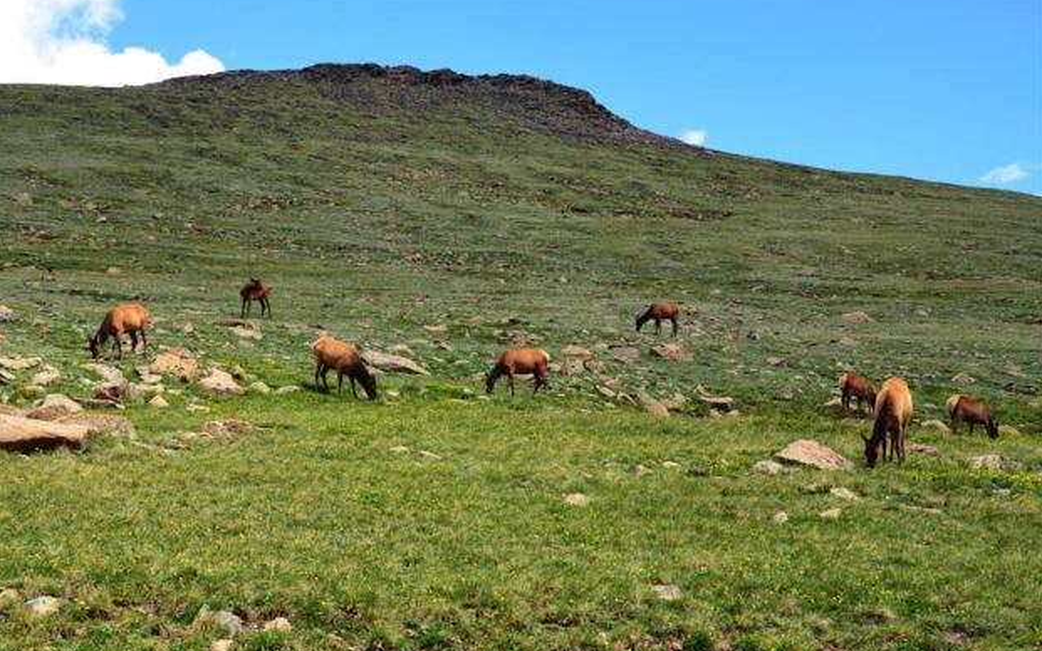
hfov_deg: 31.1
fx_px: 1874
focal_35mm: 66
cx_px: 507
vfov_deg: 19.7
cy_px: 330
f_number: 11
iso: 110
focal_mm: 42
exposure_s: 1/125
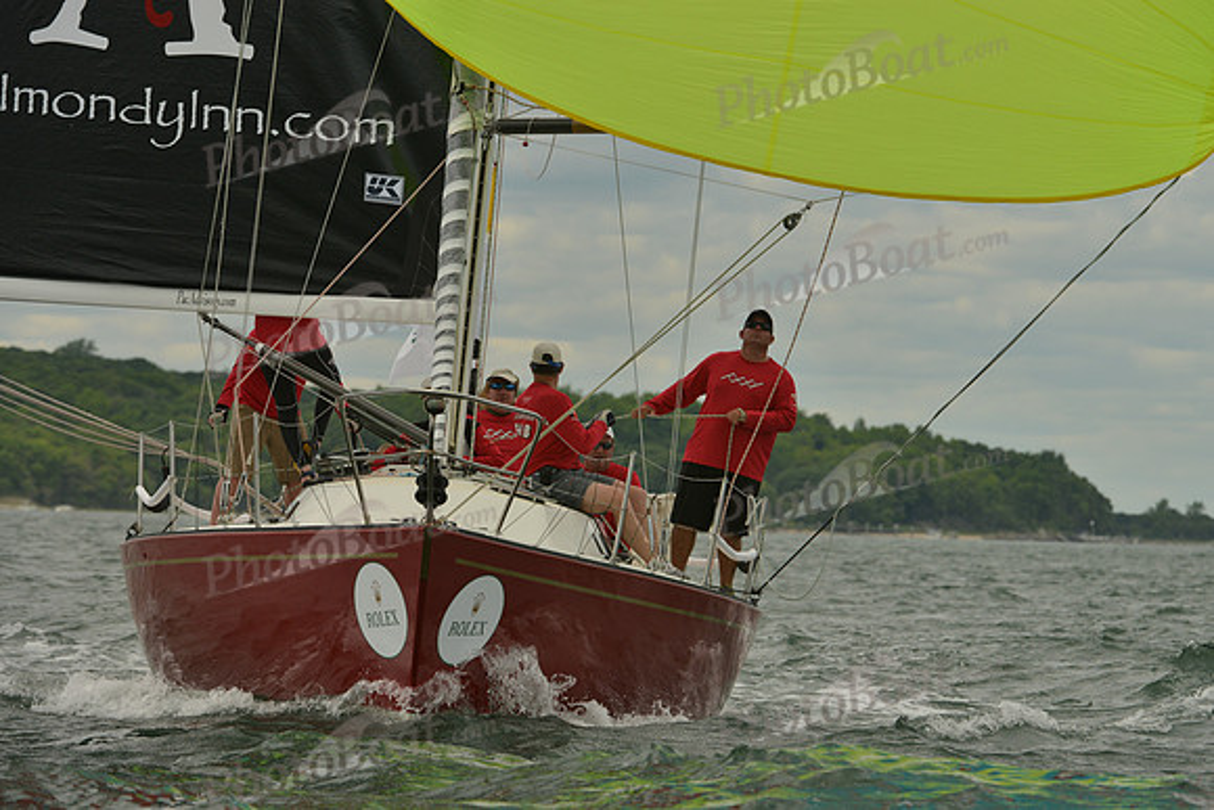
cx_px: 607
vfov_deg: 4.4
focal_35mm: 310
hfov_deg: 6.6
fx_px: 10456
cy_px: 405
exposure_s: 1/800
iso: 400
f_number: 10
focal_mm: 310
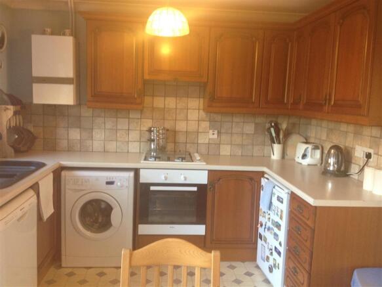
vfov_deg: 40.7
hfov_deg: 52.6
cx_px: 191
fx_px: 386
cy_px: 144
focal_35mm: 35
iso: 125
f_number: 2.4
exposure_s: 1/20
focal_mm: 4.28
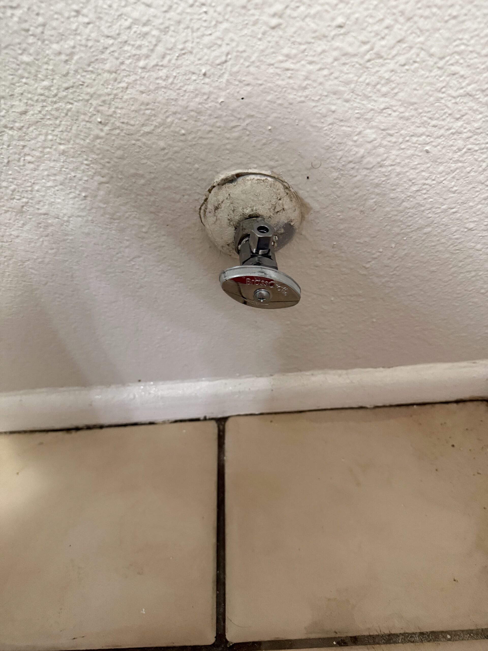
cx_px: 244
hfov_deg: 56.8
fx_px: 451
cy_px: 326
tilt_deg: -46.0
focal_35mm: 24
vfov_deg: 71.6
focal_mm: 6.76
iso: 640
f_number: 1.78
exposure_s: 1/60
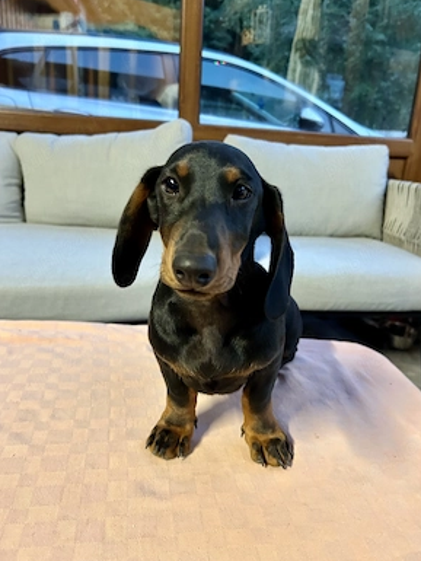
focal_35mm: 27
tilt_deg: -16.7
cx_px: 217
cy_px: 277
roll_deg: -0.3
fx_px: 438
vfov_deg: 65.3
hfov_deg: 51.4
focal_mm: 5.7
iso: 400
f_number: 1.5
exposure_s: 1/50
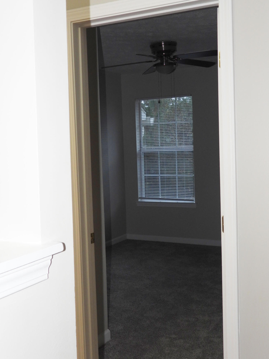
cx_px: 134
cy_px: 180
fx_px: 456
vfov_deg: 42.9
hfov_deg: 32.9
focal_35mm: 44
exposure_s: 1/30
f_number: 3.2
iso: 200
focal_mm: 7.9
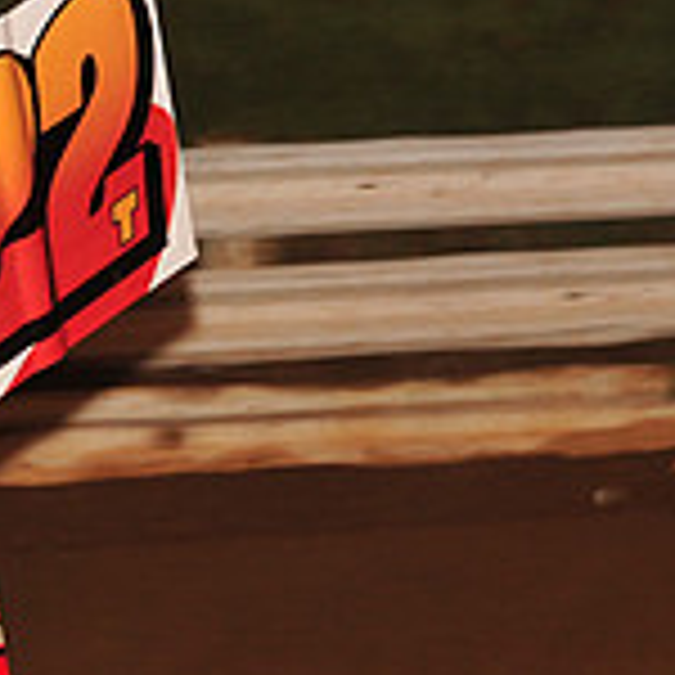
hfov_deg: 3.9
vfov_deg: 4.0
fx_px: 9773
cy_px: 526
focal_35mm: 443
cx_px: -356
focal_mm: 135
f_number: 6.3
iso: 800
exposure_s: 1/320
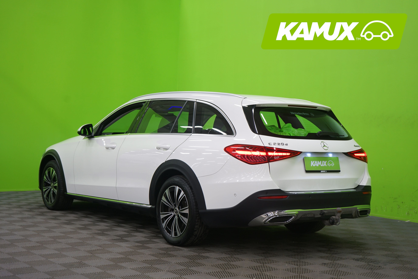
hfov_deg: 39.6
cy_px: 140
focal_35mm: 50
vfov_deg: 27.0
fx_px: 581
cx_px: 209
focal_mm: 50
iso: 400
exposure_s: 1/10
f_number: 5
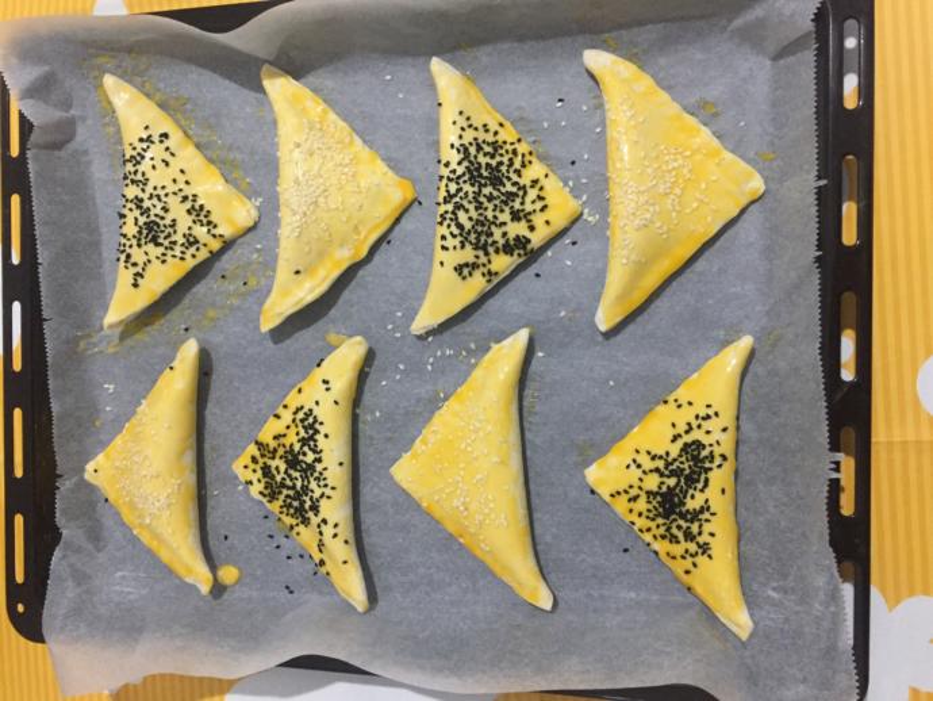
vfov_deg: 48.3
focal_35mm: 29
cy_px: 350
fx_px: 782
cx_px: 466
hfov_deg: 61.6
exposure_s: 1/25
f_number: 2.2
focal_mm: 4.15
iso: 250
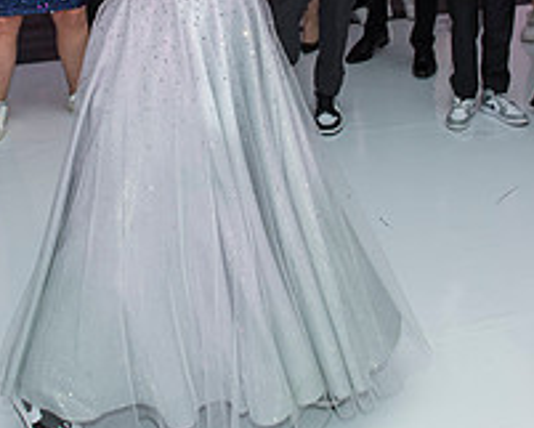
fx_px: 1028
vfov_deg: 22.4
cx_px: 228
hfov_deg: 29.1
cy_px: -25
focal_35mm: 65
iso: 800
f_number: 4
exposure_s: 1/100
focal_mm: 24
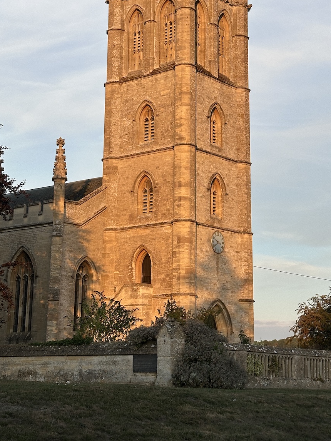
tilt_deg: +16.9
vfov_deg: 28.7
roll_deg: -0.8
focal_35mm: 67
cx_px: 190
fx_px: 854
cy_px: 134
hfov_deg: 21.9
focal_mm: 6.86
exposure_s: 1/1376
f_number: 1.78
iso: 64
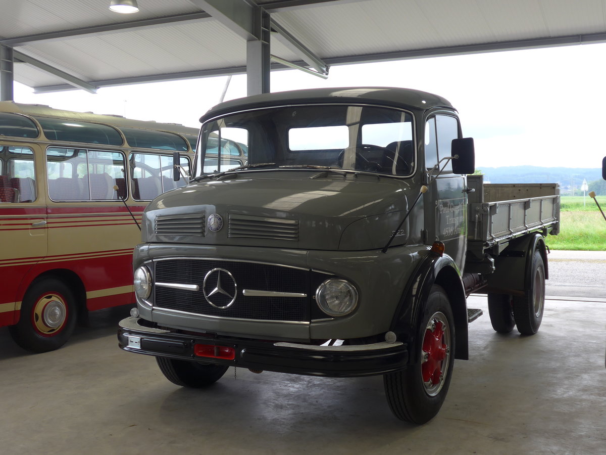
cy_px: 228
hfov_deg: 45.8
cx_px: 303
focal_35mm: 41
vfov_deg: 35.1
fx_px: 718
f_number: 2.8
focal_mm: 8.4
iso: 80
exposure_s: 1/125
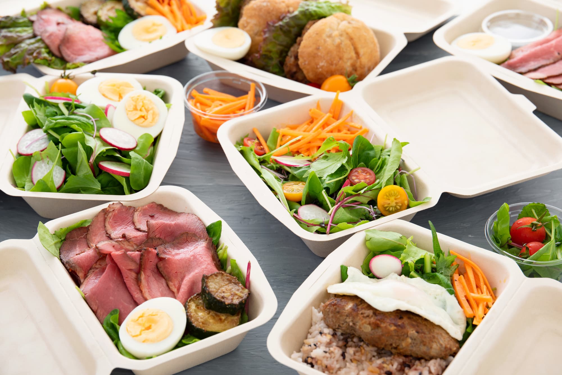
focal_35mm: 98
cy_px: 188
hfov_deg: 20.8
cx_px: 281
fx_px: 1530
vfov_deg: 14.0
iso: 100
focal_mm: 98
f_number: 7.1
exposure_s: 1/125
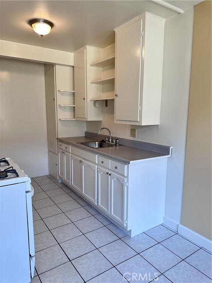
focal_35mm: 24
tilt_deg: -7.5
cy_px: 142
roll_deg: -0.9
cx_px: 106
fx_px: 196
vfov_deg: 71.6
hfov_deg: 56.8
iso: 100
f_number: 1.78
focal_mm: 6.86
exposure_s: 1/120
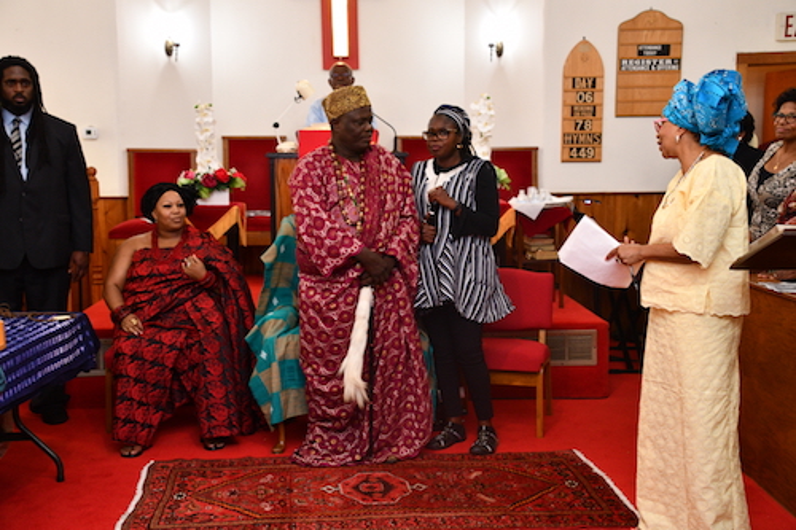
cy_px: 265
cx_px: 398
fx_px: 995
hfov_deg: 43.6
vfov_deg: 29.8
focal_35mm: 45
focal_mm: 30
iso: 1400
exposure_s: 1/60
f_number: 4
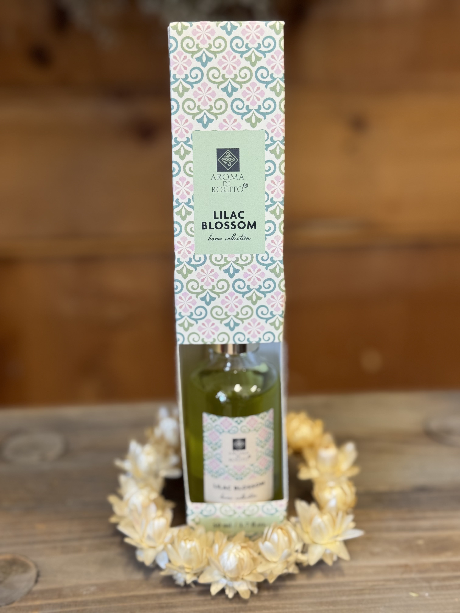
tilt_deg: -22.8
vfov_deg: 39.7
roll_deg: +0.9
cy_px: 306
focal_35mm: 48
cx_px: 230
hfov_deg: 30.3
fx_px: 850
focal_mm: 6.76
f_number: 1.78
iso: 80
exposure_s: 1/100
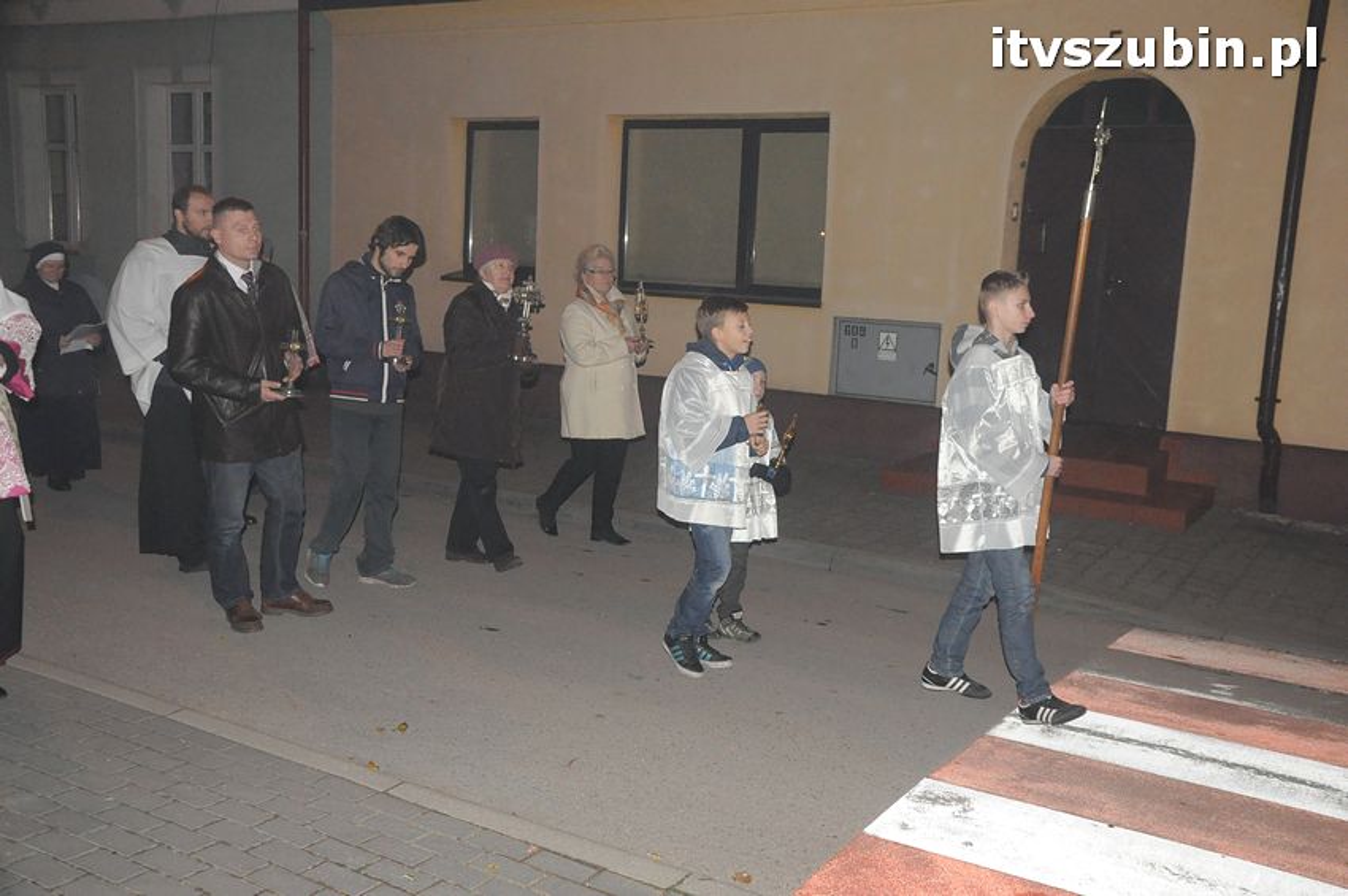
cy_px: 448
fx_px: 1234
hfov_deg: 57.3
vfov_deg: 39.9
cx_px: 674
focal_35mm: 33
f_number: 5
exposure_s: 1/60
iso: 2000
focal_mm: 22
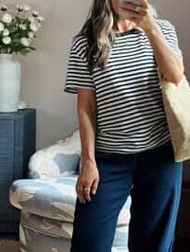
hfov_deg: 25.7
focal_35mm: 56
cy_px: 114
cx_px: 151
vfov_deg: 34.3
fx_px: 409
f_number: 1.8
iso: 500
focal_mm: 6.8
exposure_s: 1/60
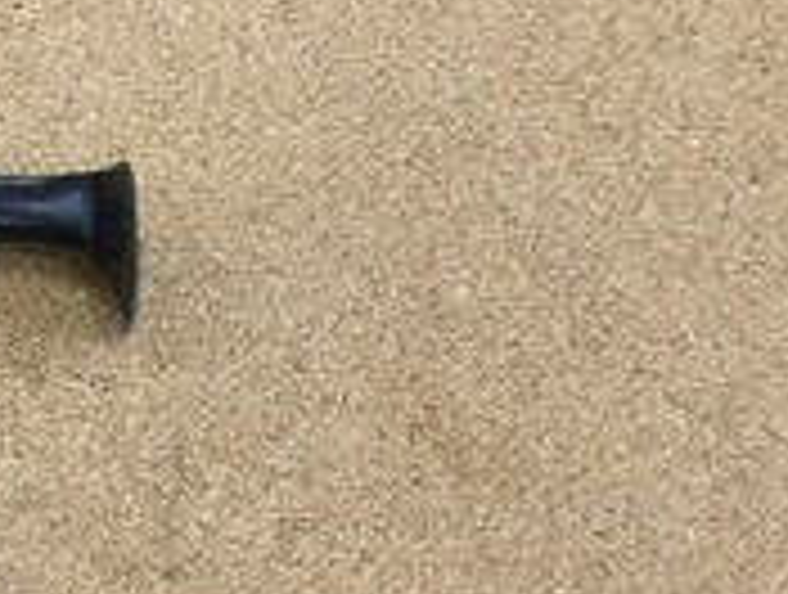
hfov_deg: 16.6
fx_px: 2418
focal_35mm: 106
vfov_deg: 13.1
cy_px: 940
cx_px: -441
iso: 32
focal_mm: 3.3
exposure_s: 1/30
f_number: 2.4
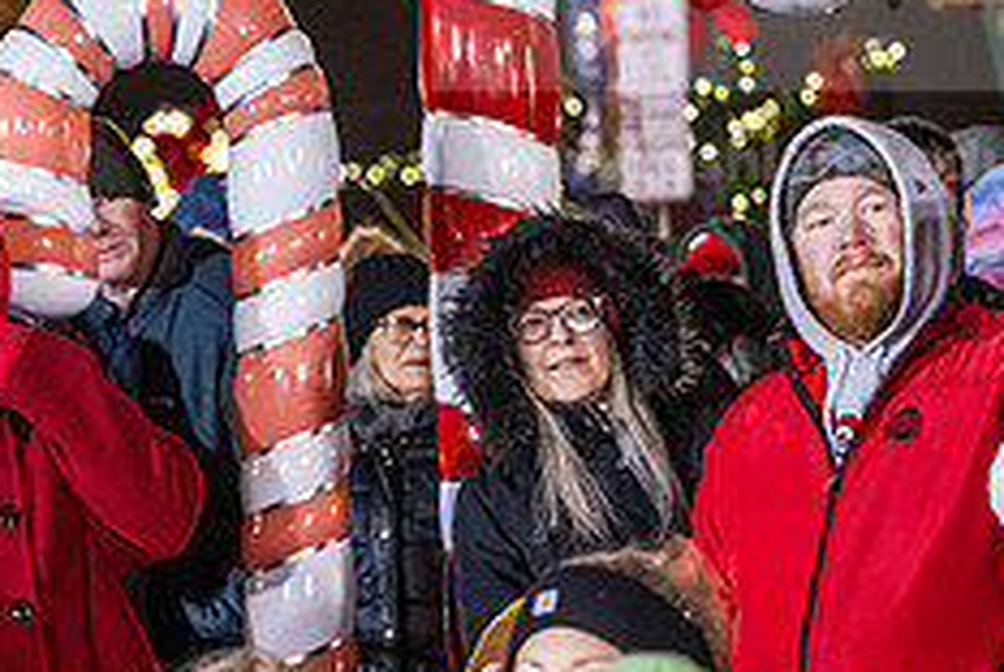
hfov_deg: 11.8
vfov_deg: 7.9
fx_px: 4859
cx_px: 302
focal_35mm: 174
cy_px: 252
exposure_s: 1/200
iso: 3200
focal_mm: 70
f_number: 2.8
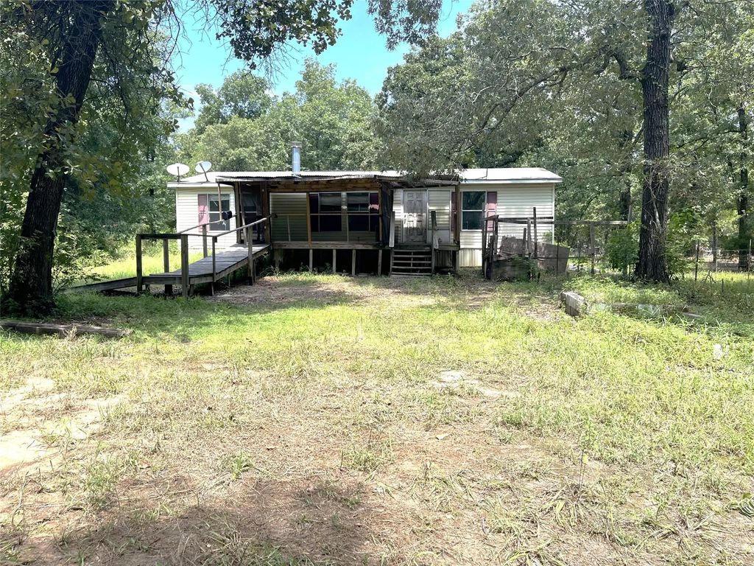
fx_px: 566
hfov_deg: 67.3
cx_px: 377
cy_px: 283
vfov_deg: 53.1
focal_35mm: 26
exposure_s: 1/943
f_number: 1.6
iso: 50
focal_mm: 5.1
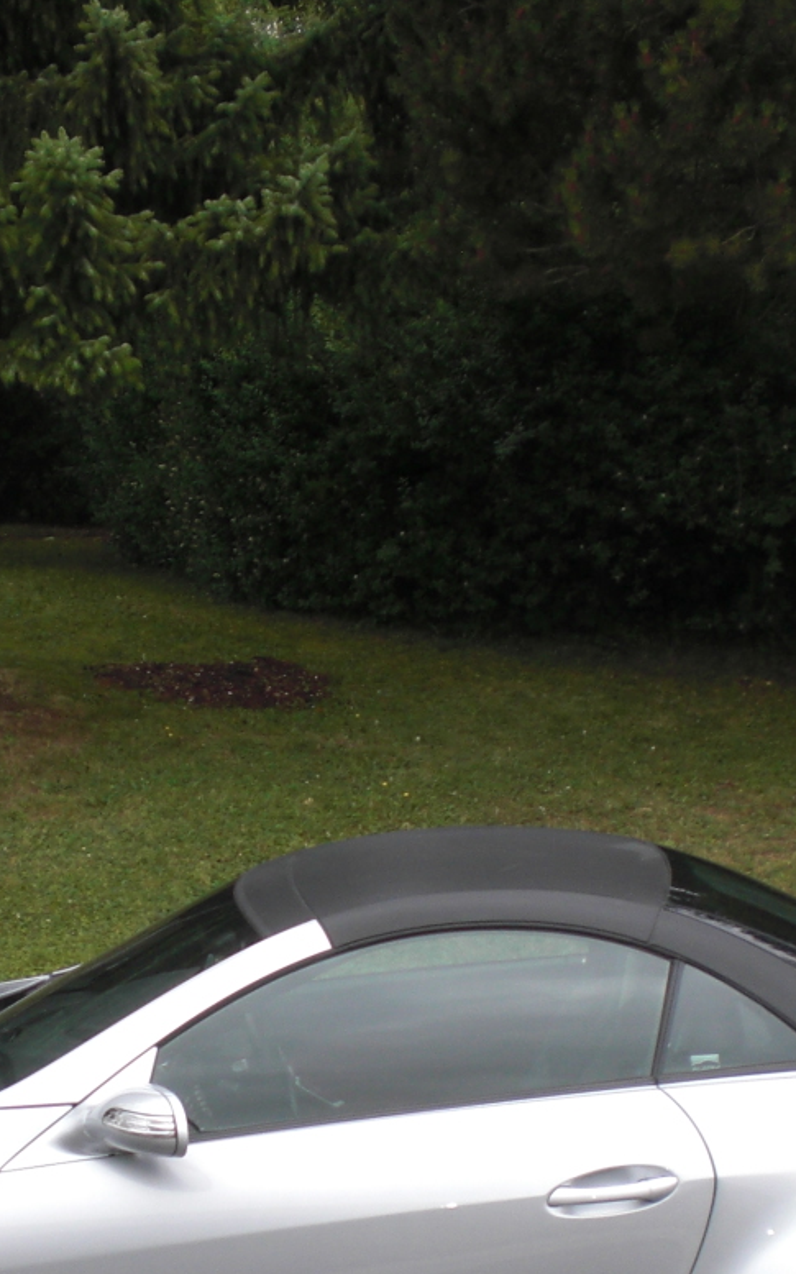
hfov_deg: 15.7
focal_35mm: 83
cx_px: 266
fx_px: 2881
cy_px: 980
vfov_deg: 24.6
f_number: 3.1
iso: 64
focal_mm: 6.3
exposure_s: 1/125
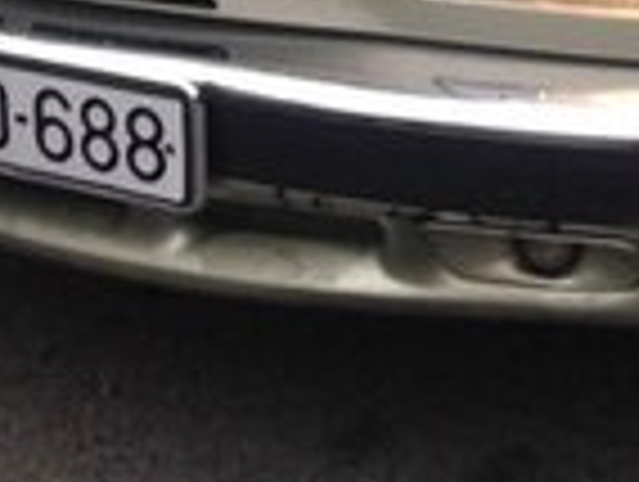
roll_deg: -0.1
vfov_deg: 9.5
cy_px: -209
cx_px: 652
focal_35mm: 153
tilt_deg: -19.6
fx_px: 2829
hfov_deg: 12.7
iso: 50
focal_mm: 4.12
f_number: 2.4
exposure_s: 1/148
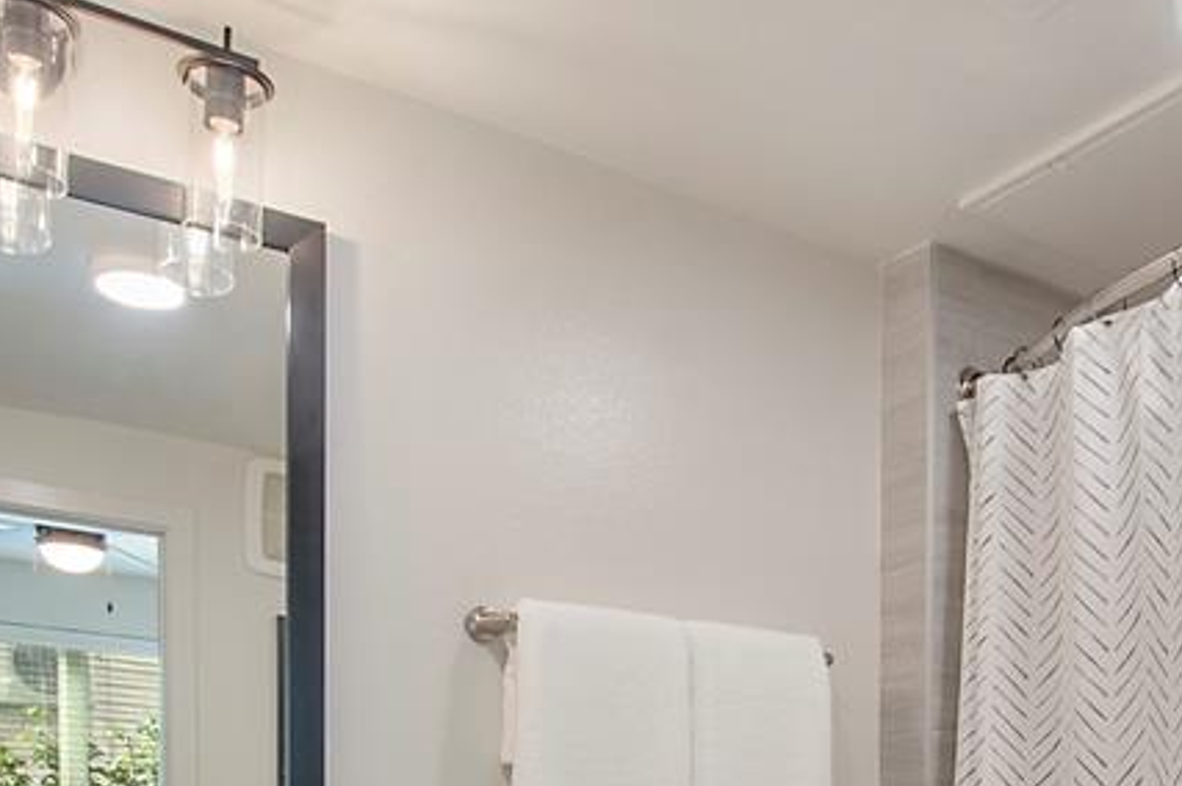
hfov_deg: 52.6
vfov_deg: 32.6
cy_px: 855
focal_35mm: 36
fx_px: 1181
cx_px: 742
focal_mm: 10
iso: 100
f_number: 5.6
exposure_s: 1/60
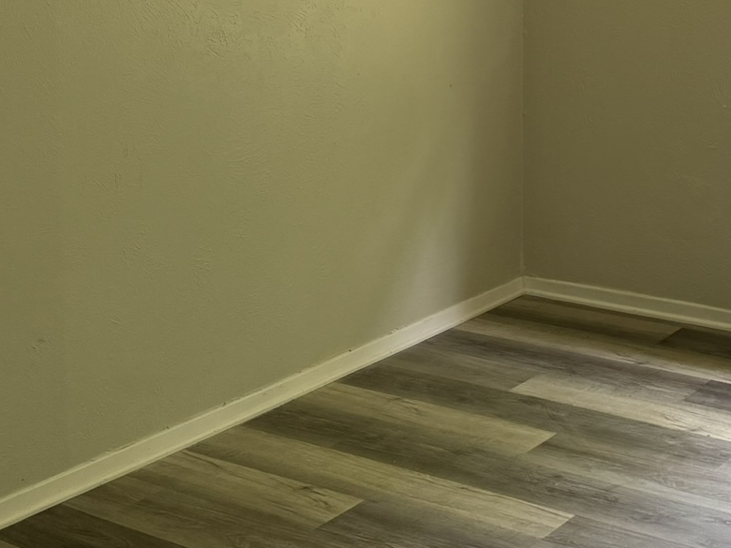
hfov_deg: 29.4
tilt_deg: -3.3
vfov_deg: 22.1
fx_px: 1330
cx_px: 663
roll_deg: +0.3
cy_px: -37
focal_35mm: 63
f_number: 1.78
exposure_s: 1/201
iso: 200
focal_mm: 6.76
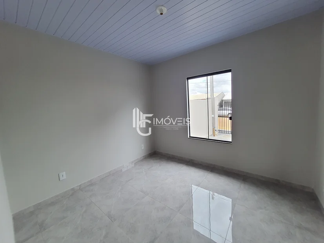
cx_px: 162
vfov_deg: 89.9
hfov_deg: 106.2
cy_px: 122
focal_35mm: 13
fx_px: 122
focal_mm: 1.74
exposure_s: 1/129
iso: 50
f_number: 2.2
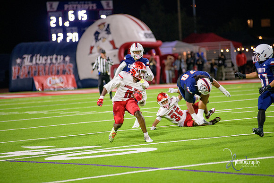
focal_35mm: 200
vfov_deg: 6.9
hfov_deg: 10.3
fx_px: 1523
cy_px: 92
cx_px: 137
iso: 2000
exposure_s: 1/320
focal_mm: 200
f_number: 2.8
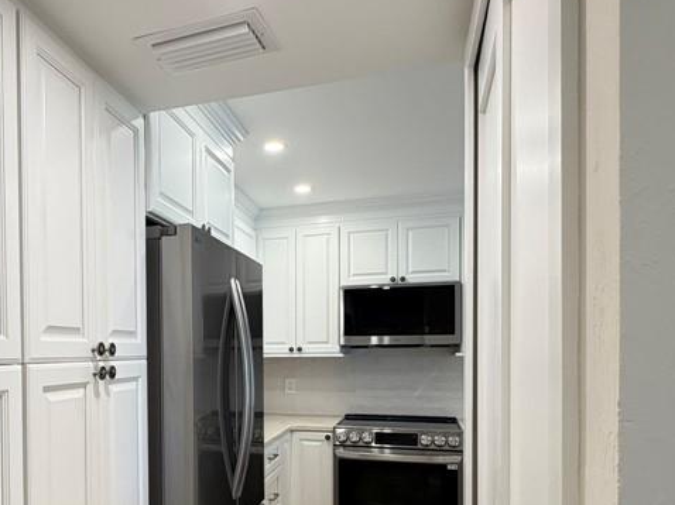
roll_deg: +0.6
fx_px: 585
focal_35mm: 30
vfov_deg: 45.5
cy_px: 364
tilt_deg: -1.4
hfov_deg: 58.2
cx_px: 209
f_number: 2.2
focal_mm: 2.22
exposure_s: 1/120
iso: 250
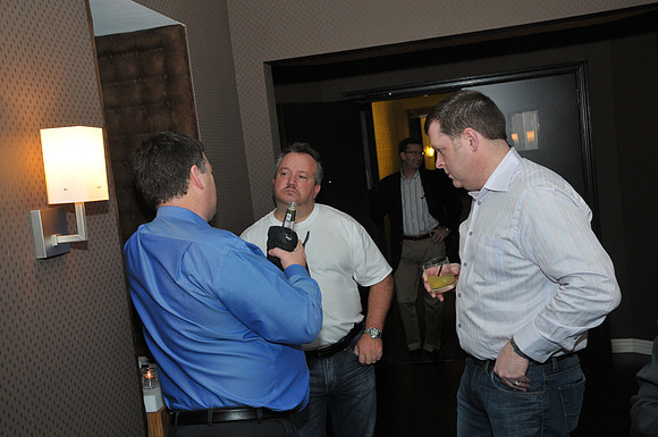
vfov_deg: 31.8
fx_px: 767
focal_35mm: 42
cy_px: 218
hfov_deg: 46.5
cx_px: 329
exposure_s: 1/40
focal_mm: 28
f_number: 5.6
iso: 640
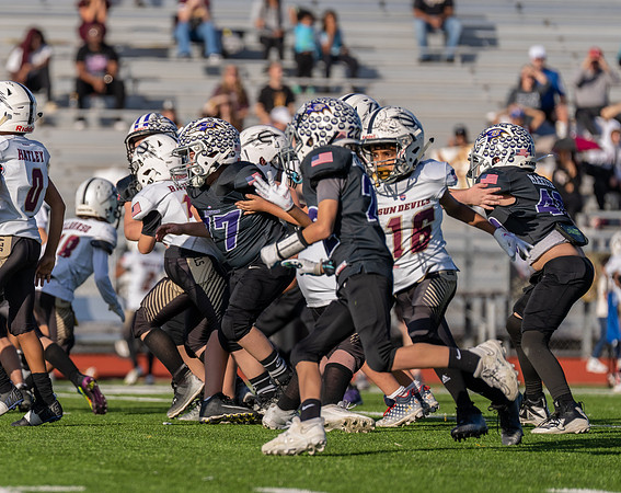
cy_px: 270
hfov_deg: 5.7
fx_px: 6196
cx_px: 84
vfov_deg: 4.6
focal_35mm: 338
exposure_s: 1/2500
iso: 125
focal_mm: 200
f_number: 3.2
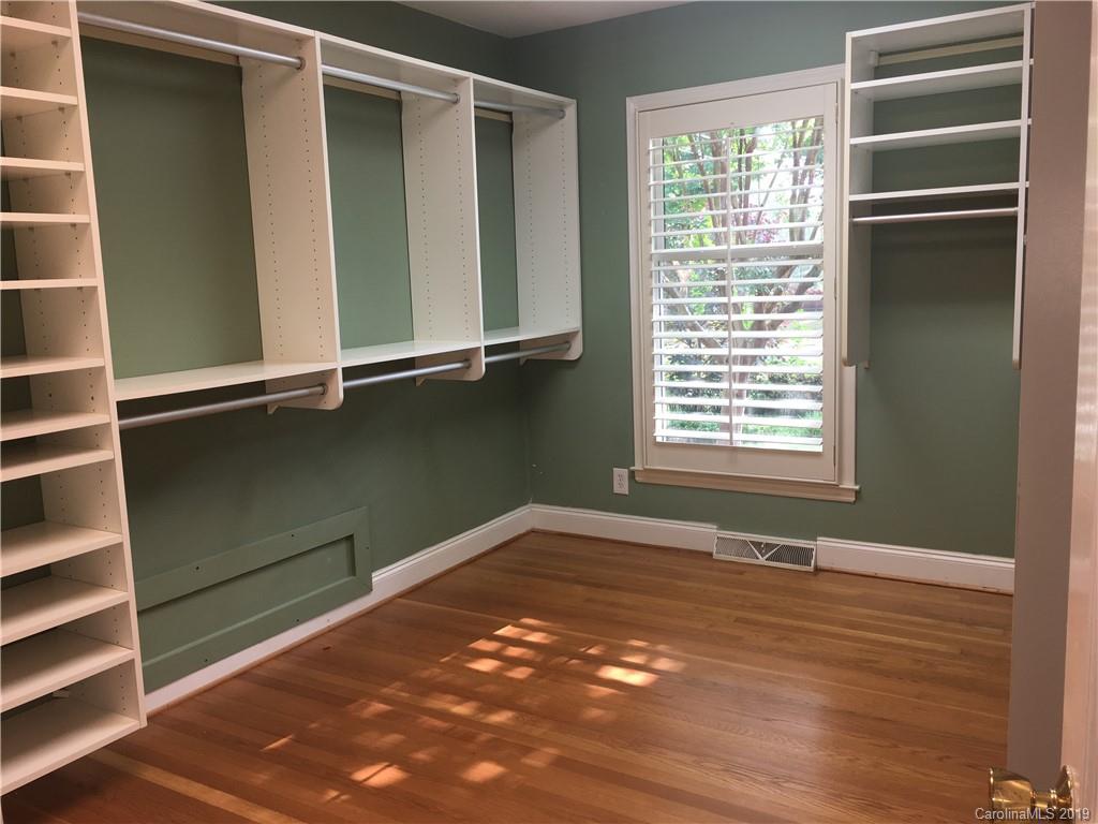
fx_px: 920
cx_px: 549
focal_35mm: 29
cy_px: 412
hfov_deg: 61.7
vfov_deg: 48.2
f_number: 2.2
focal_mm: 4.15
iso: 25
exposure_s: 1/30
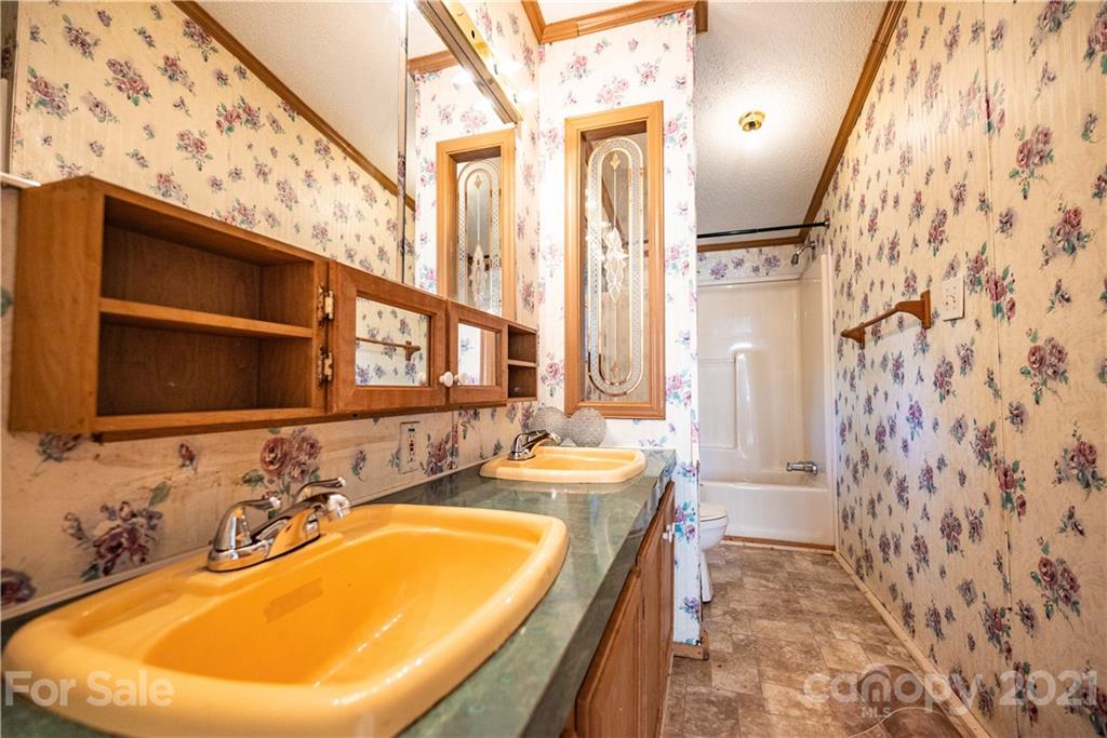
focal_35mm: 14
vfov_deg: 81.2
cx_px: 554
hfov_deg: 104.2
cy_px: 369
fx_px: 431
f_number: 4
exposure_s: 1/160
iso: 800
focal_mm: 14
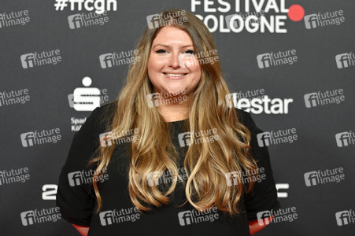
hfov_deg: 20.4
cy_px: 118
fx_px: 985
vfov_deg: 13.7
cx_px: 178
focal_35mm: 100
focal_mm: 100
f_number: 2.8
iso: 800
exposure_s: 1/400
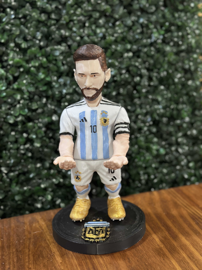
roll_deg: +2.8
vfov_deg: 39.7
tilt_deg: -15.0
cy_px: 135
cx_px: 101
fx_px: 373
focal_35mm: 48
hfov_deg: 30.3
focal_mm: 6.86
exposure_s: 1/50
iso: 250
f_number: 1.78
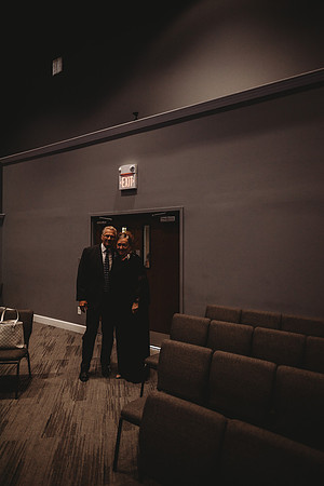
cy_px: 243
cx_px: 162
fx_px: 324
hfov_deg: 53.1
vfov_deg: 73.7
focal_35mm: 24
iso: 400
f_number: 2.2
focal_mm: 24
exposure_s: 1/125
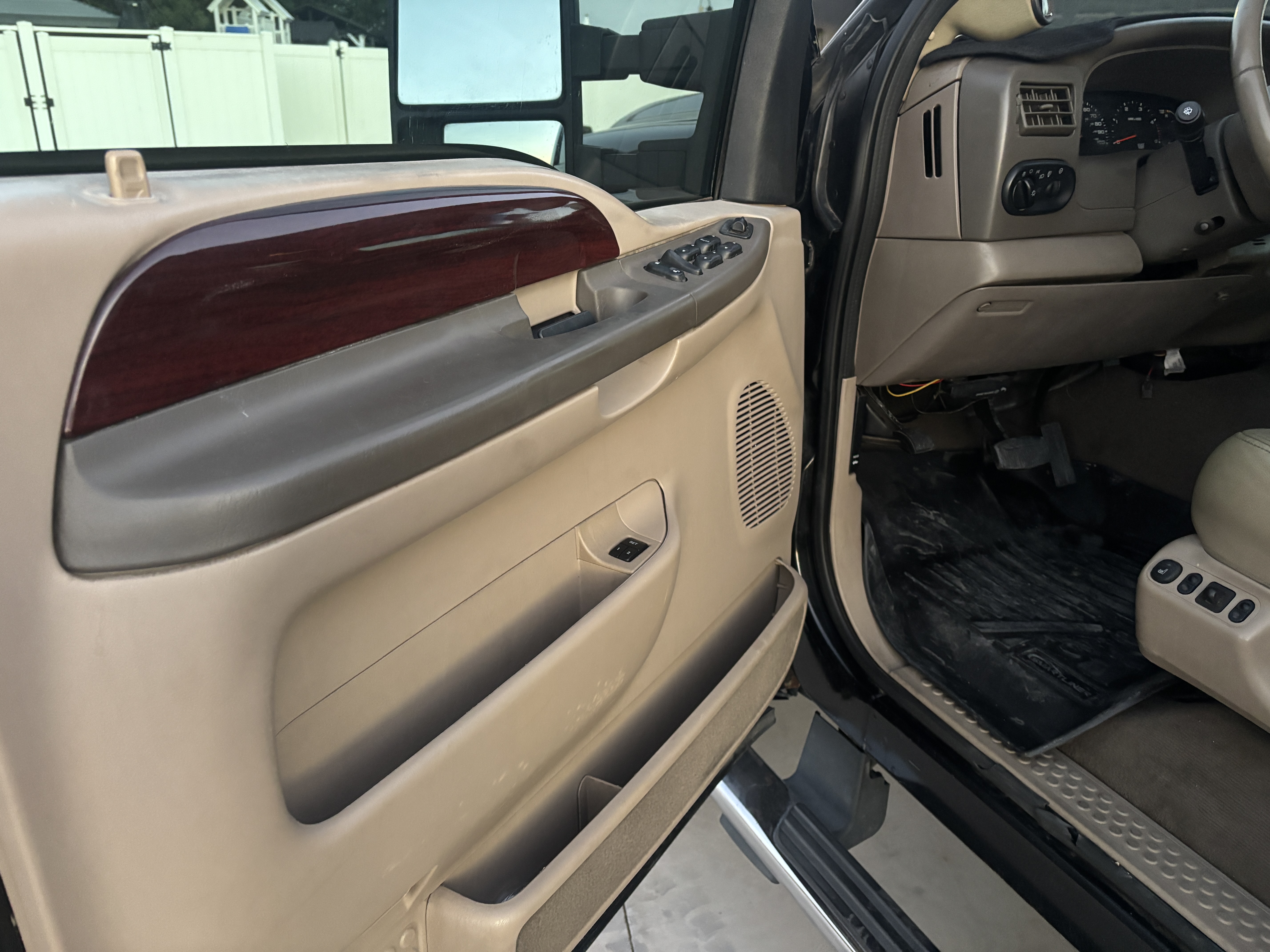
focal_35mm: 26
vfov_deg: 53.1
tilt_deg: -22.6
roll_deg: -1.5
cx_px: 635
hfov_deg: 67.3
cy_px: 476
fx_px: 954
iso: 640
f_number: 1.6
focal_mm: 5.96
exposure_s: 1/30
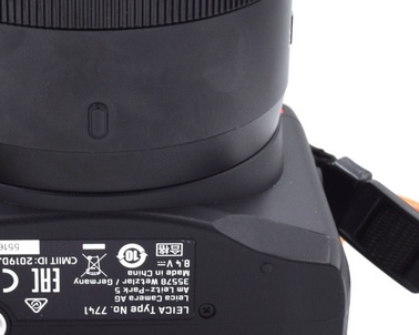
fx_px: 1614
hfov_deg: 14.6
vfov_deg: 11.8
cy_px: 86
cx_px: 22
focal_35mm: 130
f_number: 11
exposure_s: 1/100
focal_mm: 35
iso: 400
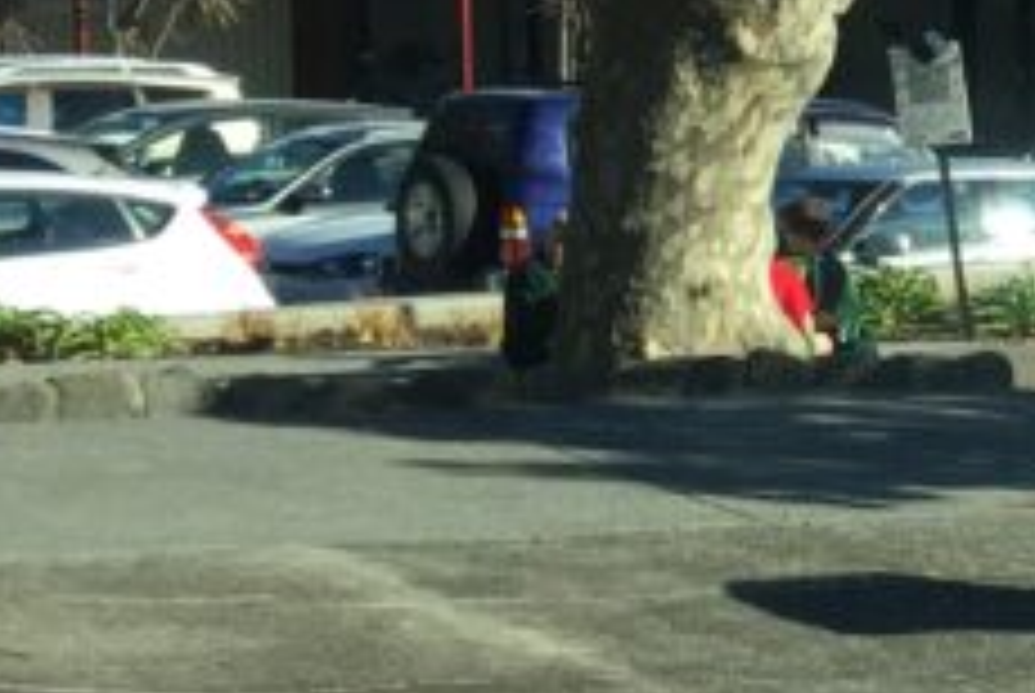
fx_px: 3857
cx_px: 2002
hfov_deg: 13.4
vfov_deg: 10.3
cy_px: 310
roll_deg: -1.8
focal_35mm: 134
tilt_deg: -6.8
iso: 32
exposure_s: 1/1041
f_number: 2.2
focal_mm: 4.15
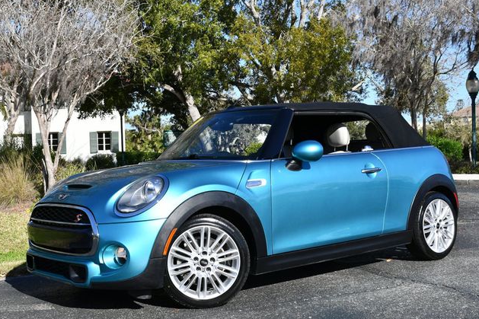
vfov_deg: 25.5
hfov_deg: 37.5
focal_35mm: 53
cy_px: 159
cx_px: 240
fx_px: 705
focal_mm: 26
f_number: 8
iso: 110
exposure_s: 1/250
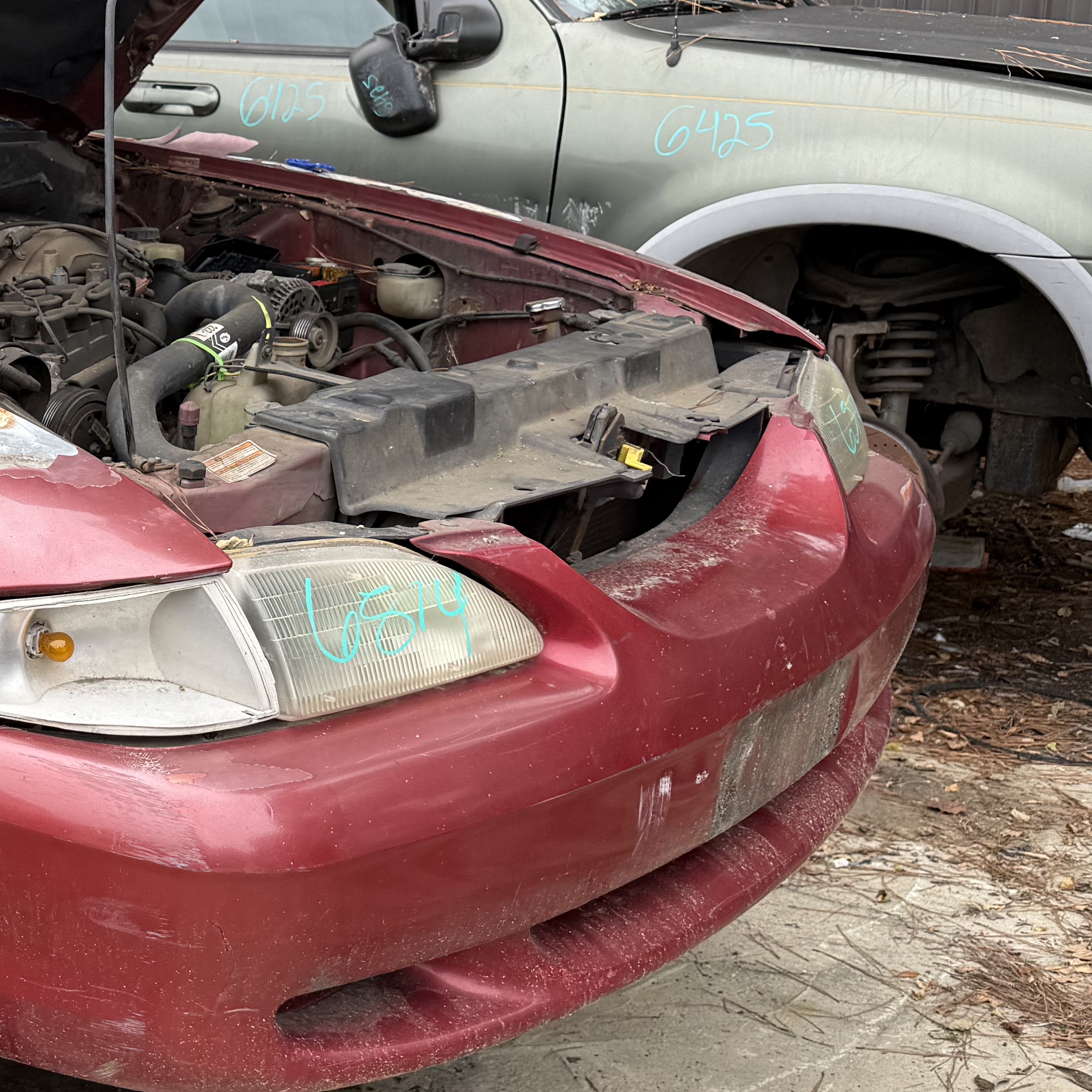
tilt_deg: -9.4
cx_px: -175
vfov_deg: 32.2
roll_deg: -1.3
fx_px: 1892
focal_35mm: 53
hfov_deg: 28.5
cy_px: 540
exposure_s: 1/363
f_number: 1.78
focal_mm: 6.76
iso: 80
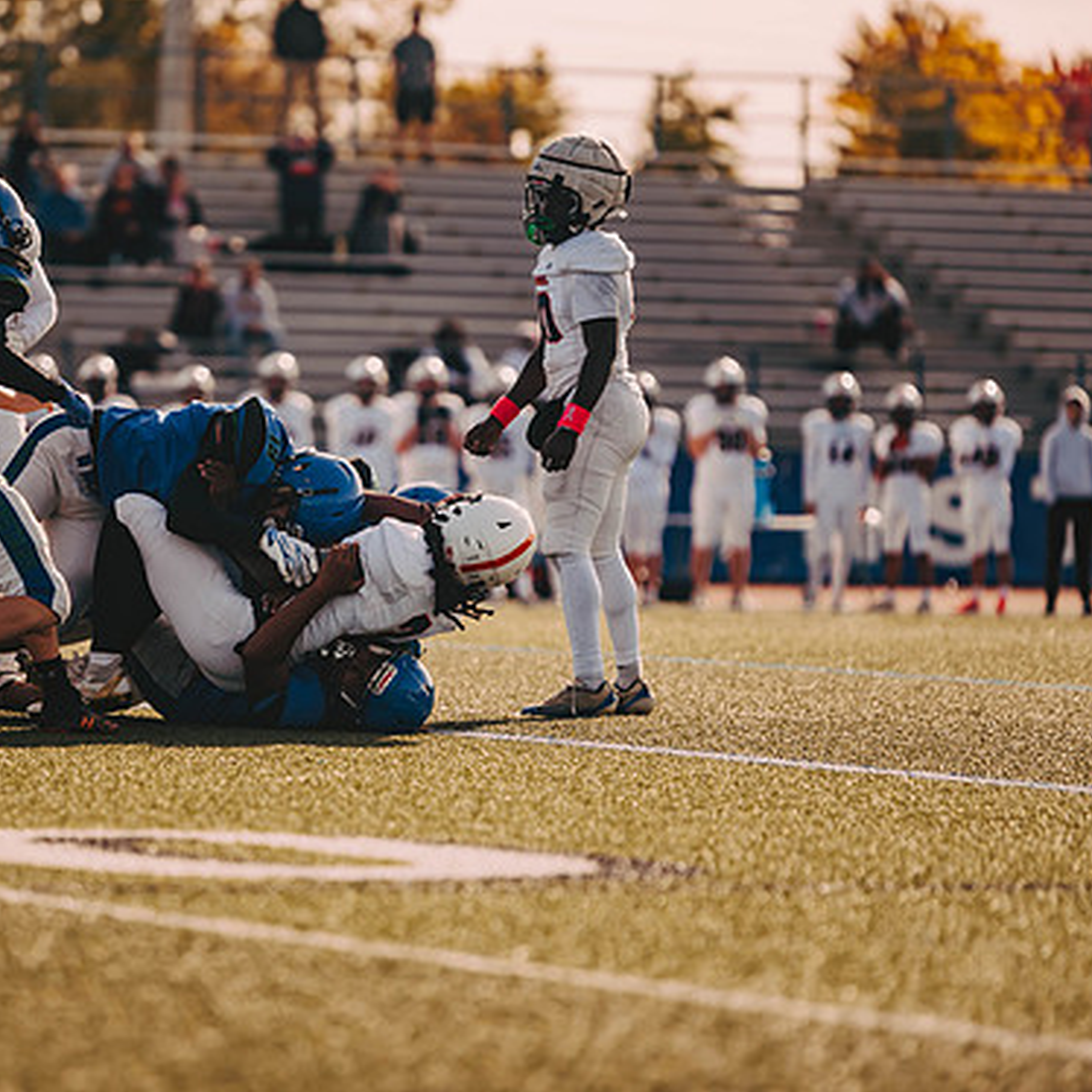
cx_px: 347
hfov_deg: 6.8
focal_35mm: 257
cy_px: 562
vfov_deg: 6.8
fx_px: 9172
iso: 160
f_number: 2.8
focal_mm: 195
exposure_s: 1/3200
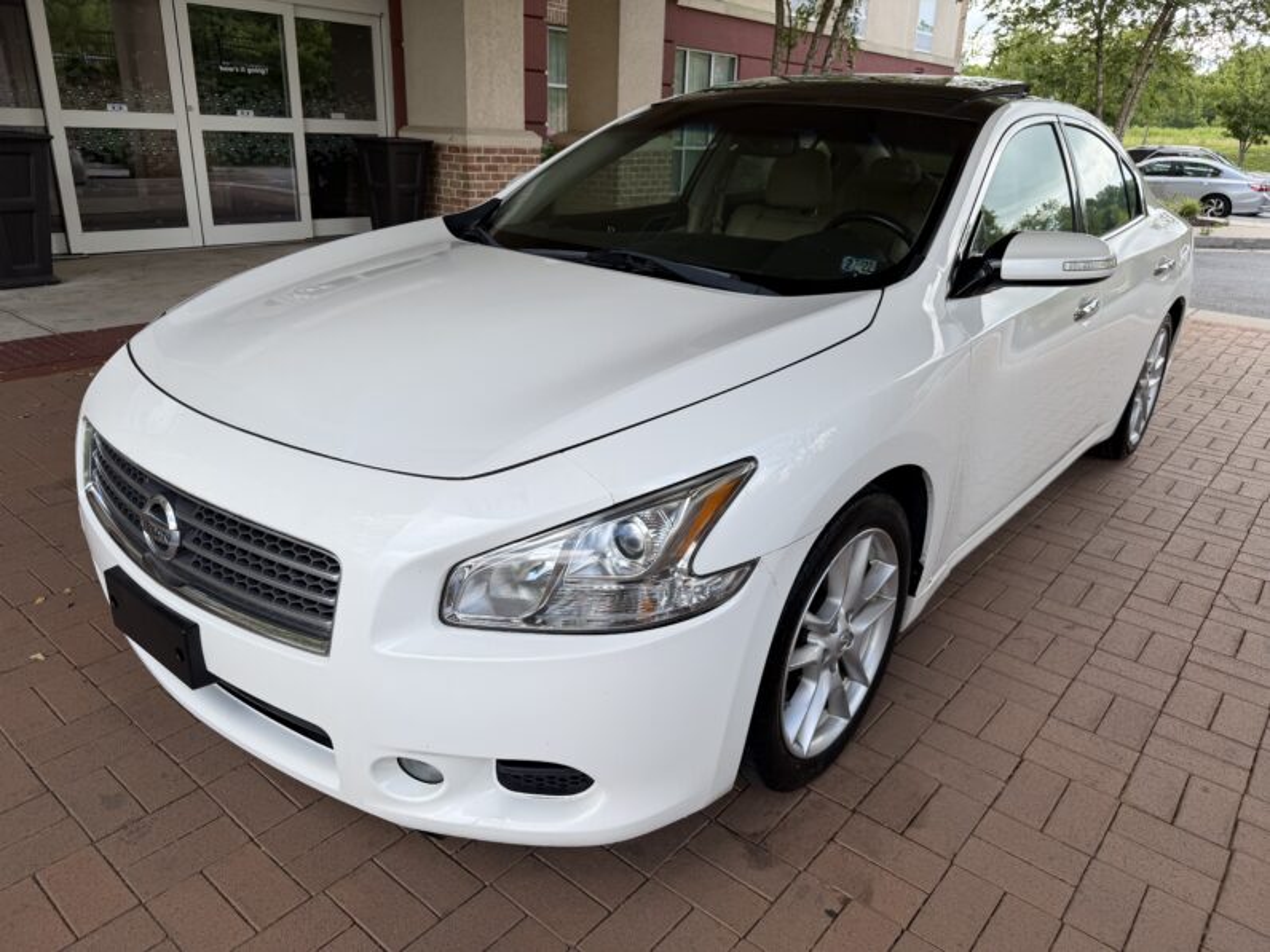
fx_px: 881
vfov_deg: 56.8
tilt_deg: -20.6
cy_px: 476
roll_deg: -2.4
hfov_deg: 71.6
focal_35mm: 24
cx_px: 635
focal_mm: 6.76
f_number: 1.78
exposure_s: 1/1060
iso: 80
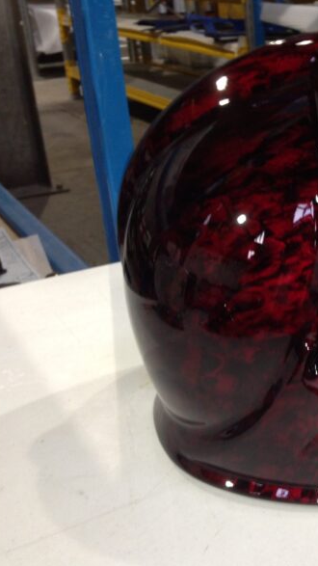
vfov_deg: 42.1
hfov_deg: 22.6
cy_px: 287
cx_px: 377
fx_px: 735
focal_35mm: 49
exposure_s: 1/20
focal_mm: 4.13
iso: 80
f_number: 2.4
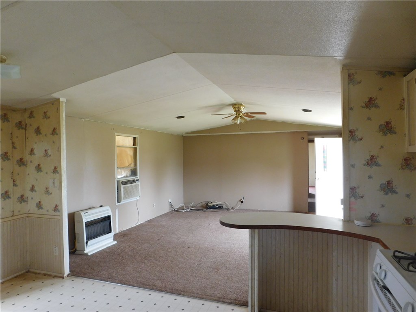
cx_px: 208
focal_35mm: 23
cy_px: 156
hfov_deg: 73.9
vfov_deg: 58.9
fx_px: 276
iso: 200
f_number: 3
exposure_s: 1/30
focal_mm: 4
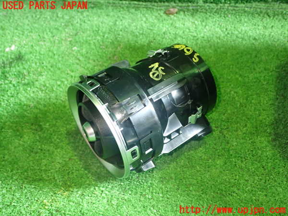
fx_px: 316
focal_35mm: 38
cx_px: 144
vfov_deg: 37.7
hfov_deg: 49.0
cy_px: 108
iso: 640
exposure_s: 1/40
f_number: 2.7
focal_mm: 6.83
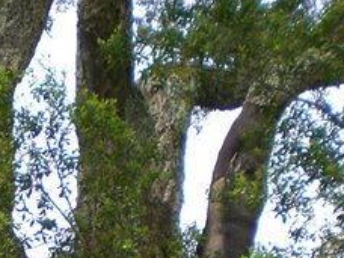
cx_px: -59
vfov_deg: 11.5
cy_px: 365
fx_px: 1242
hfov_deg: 15.3
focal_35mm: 125
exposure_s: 1/250
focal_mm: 6.3
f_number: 3.1
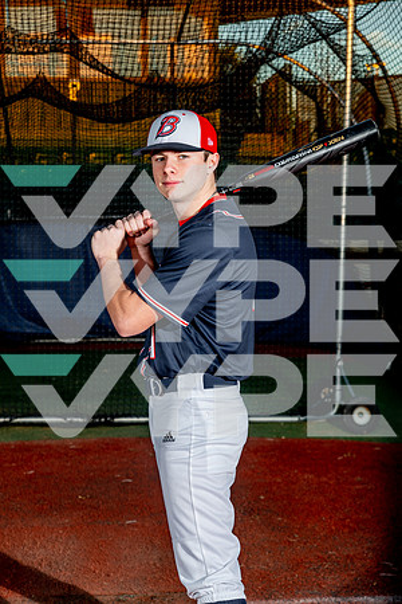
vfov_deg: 28.8
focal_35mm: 70
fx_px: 1172
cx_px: 201
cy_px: 302
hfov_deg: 19.5
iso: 125
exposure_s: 1/250
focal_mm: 70
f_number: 6.3
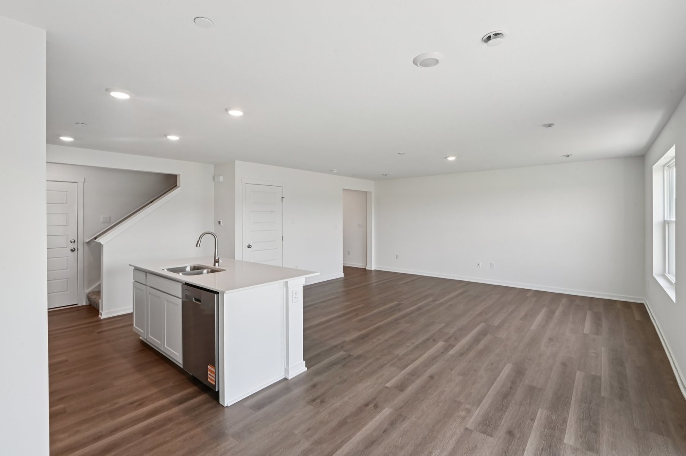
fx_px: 305
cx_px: 343
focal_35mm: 16
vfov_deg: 73.7
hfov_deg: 96.8
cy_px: 228
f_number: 13
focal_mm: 16
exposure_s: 1/20
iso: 400
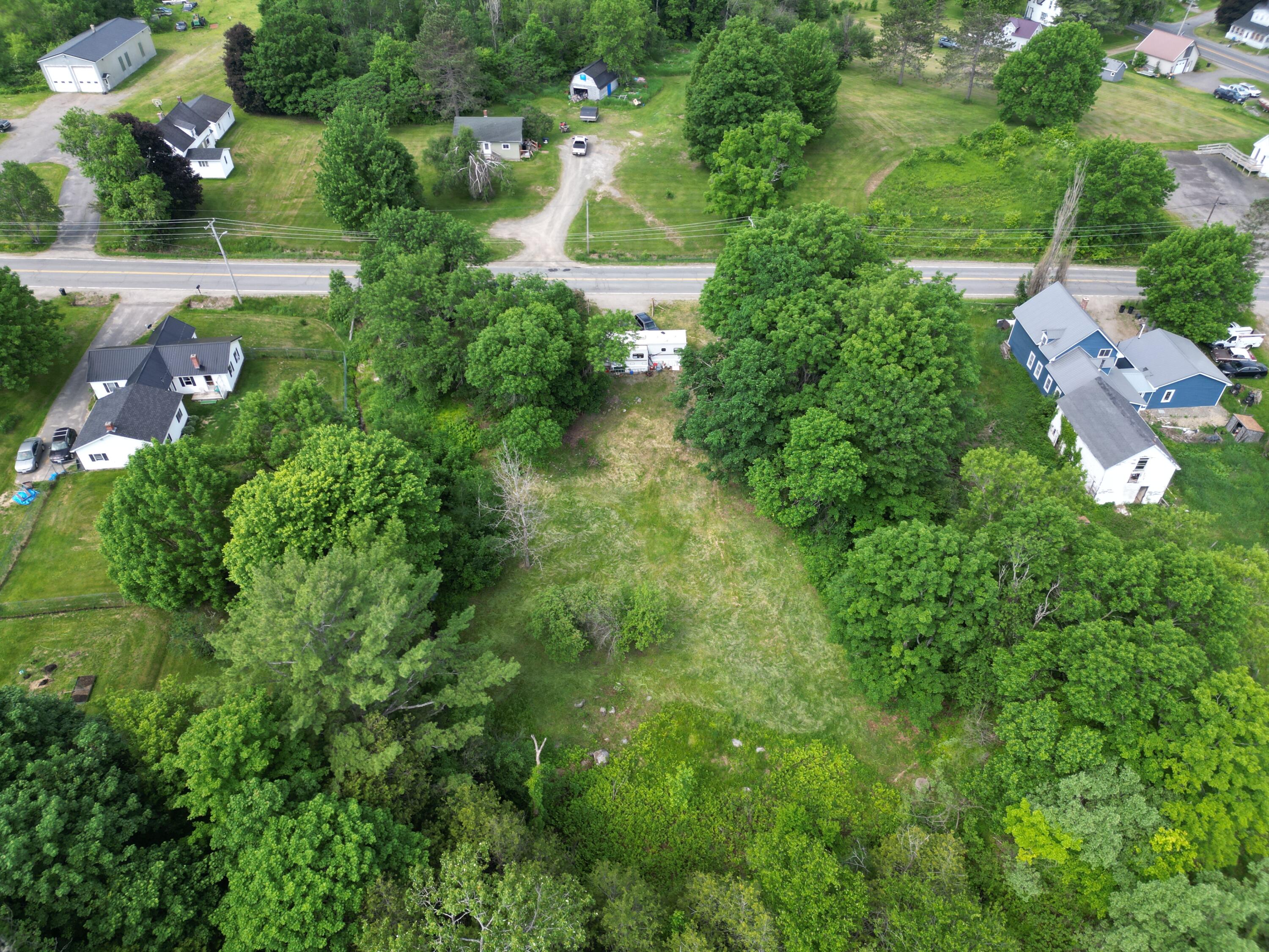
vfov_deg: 56.8
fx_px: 880
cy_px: 476
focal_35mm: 24
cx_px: 634
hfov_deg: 71.6
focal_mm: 6.72
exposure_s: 1/640
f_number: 1.7
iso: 100
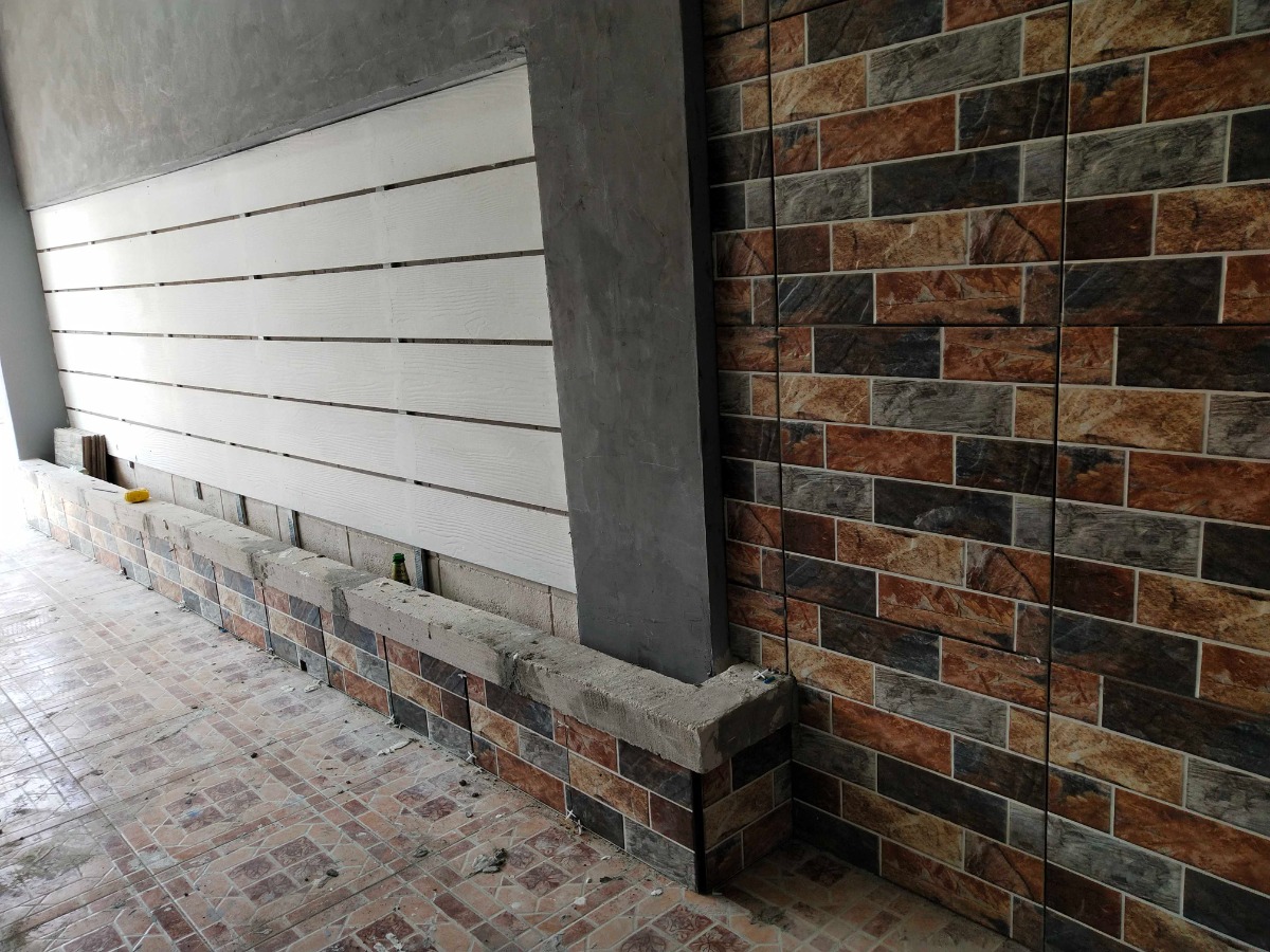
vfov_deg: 46.8
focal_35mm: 30
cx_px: 635
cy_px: 476
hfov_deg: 60.0
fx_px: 1101
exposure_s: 1/100
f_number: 1.8
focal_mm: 3.95
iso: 102
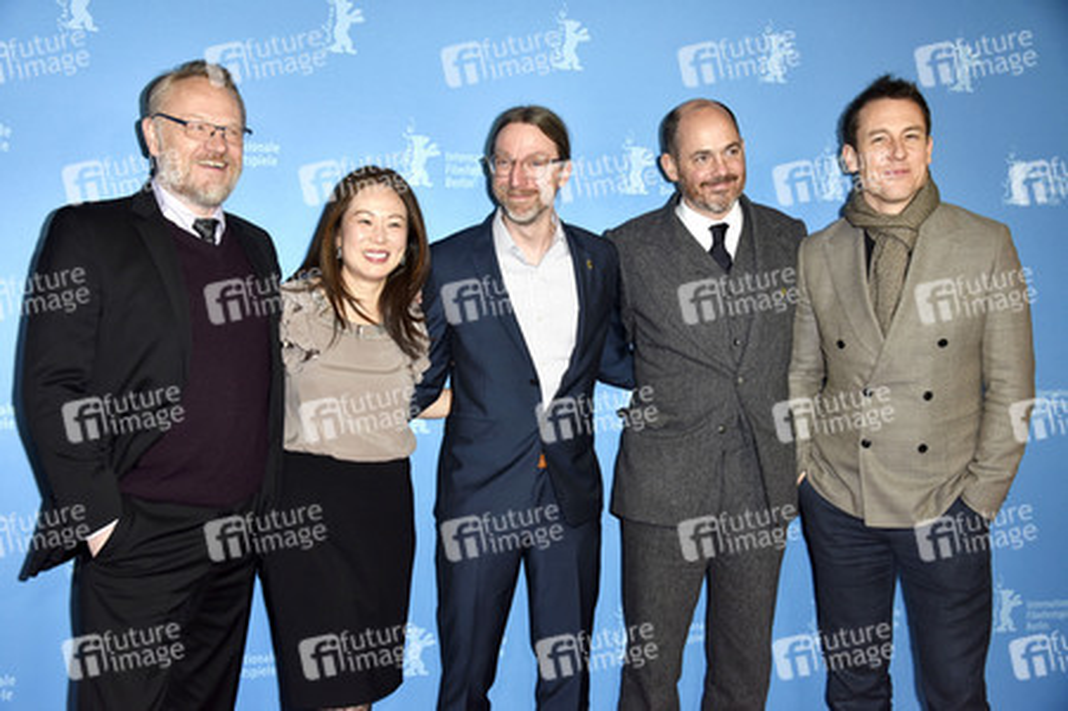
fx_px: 1245
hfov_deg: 46.4
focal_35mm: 42
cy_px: 356
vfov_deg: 31.8
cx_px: 534
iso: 640
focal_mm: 42
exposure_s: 1/125
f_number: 5.6
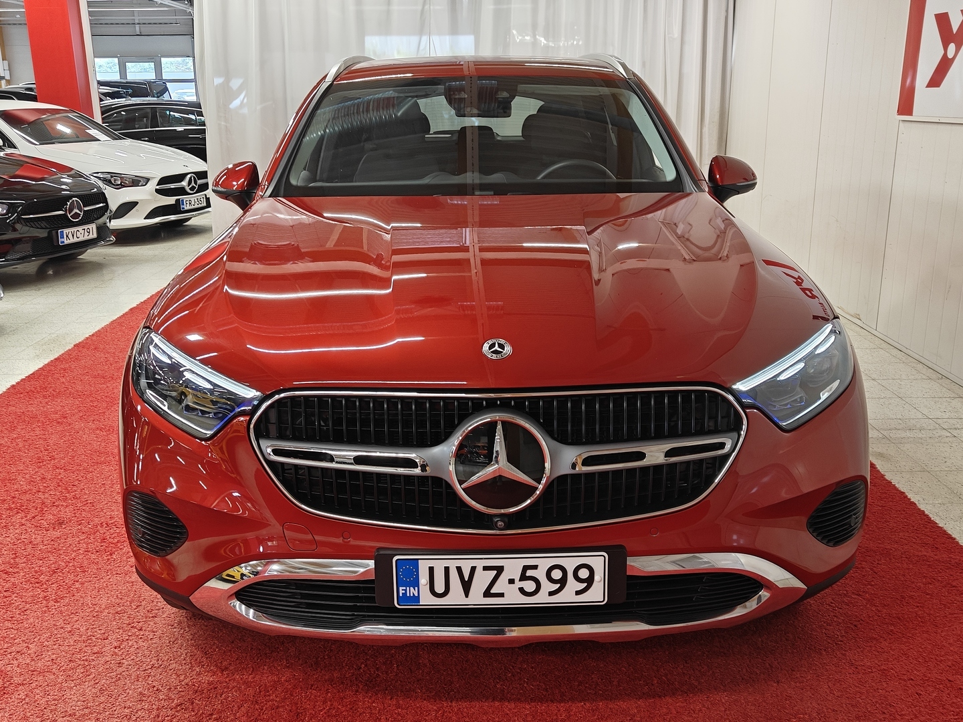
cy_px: 361
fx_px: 918
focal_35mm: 33
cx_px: 482
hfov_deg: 55.4
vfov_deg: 42.9
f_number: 1.8
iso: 100
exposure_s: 1/100
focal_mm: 5.59
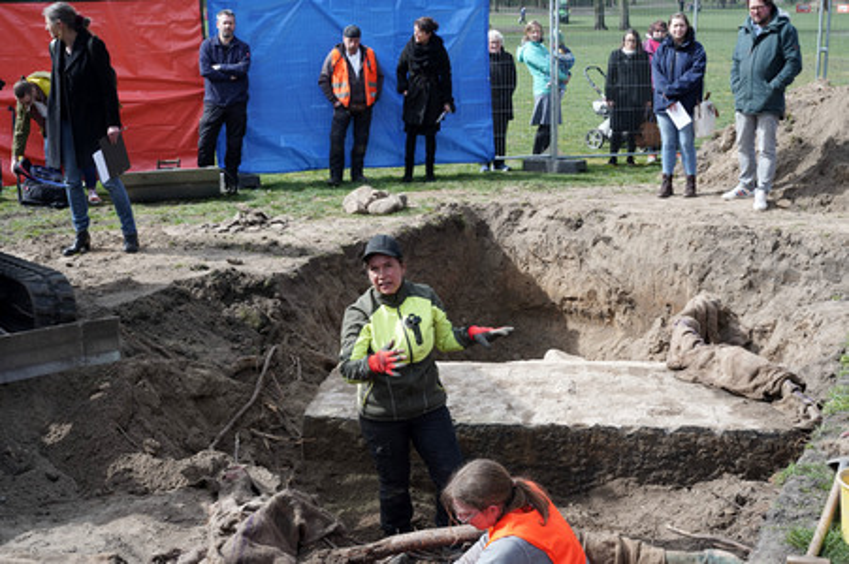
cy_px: 282
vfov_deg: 27.0
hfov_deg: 39.6
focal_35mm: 50
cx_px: 424
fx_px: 1178
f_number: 8
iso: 320
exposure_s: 1/100
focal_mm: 50
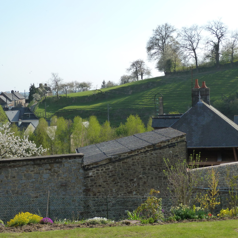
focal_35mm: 62
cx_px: 141
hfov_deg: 27.7
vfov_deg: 27.7
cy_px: 120
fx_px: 482
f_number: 3.8
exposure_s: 1/500
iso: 125
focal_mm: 8.5
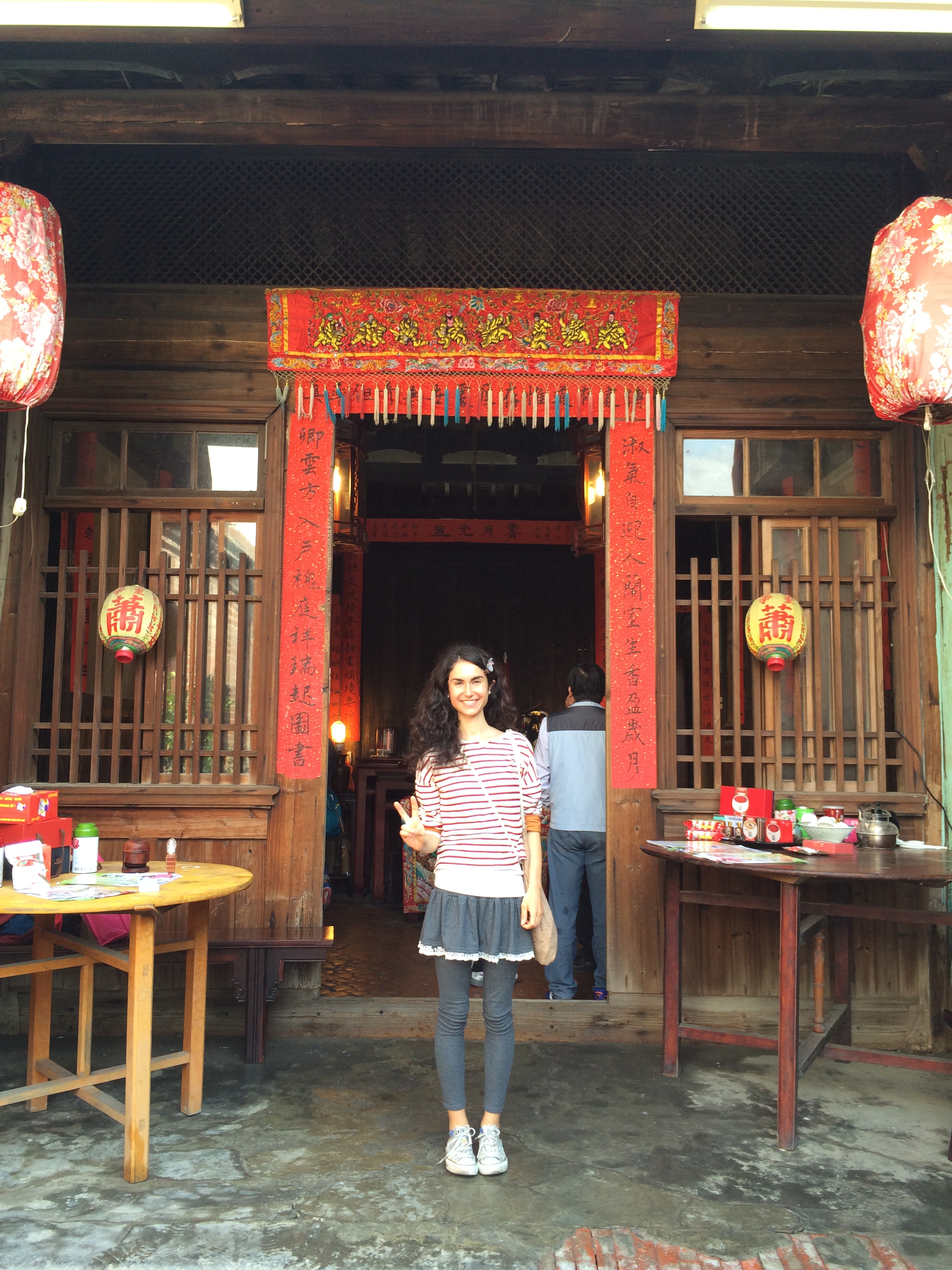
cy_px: 635
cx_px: 476
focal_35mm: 29
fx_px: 1063
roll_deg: +1.1
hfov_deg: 48.2
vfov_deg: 61.7
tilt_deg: +4.3
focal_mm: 4.15
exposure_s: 1/120
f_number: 2.2
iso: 40
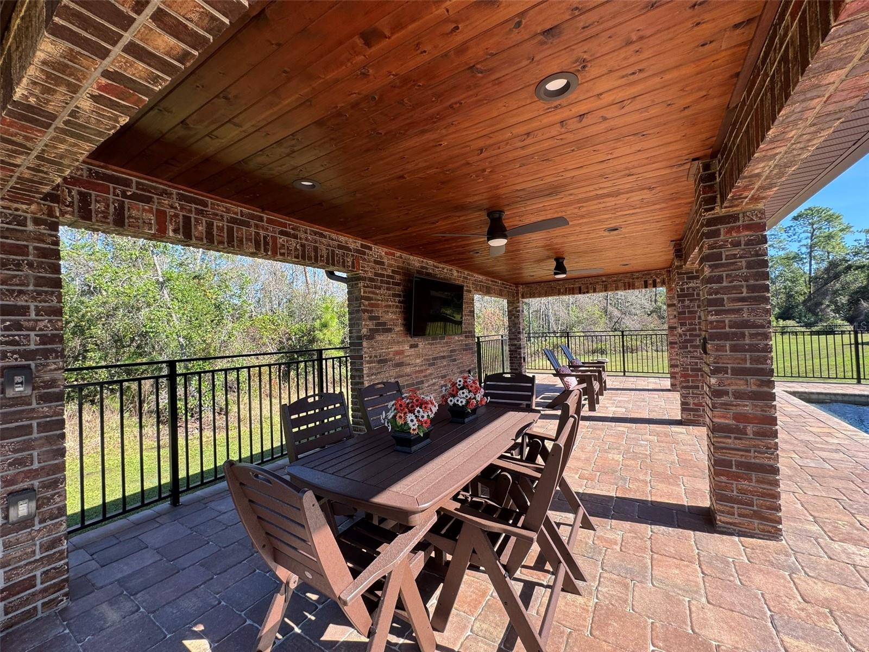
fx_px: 351
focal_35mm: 14
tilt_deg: +0.3
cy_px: 326
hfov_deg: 102.1
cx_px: 434
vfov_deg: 85.7
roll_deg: +1.8
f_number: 2.2
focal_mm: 2.22
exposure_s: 1/327
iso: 40
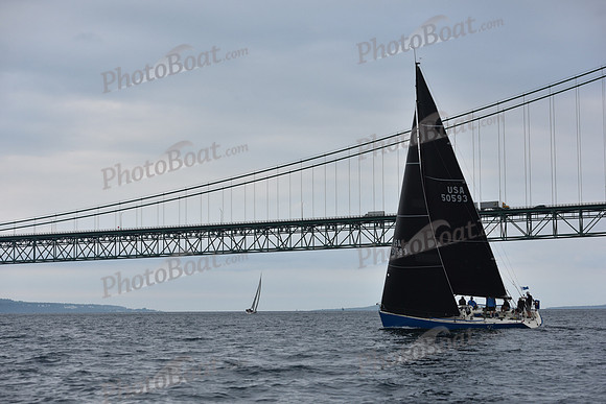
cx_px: 303
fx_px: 1179
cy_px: 202
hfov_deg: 28.8
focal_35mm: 70
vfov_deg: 19.5
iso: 400
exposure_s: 1/800
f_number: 6.3
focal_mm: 70
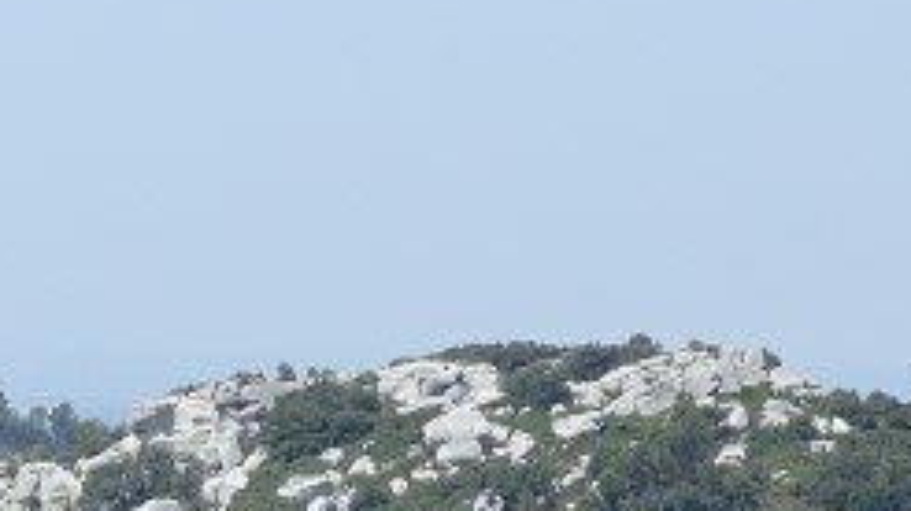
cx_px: -489
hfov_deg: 3.8
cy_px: 1070
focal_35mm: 564
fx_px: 13615
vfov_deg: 2.1
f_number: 4
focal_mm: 42.1
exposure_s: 1/800
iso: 100
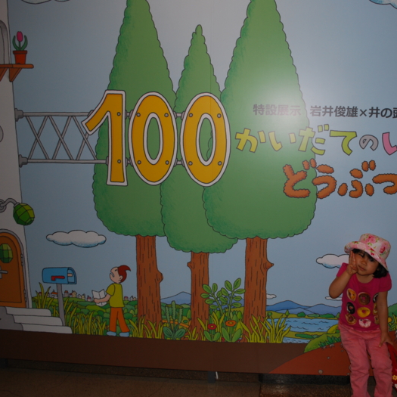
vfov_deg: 47.2
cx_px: 276
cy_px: 199
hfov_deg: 46.2
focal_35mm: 35
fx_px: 454
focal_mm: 18
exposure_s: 1/60
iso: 200
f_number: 3.5
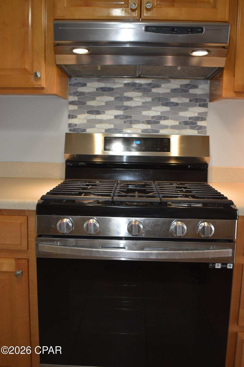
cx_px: 122
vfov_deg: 55.1
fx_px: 351
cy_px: 184
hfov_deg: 38.4
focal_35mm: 34
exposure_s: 1/125
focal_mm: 23
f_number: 3.8
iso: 1000
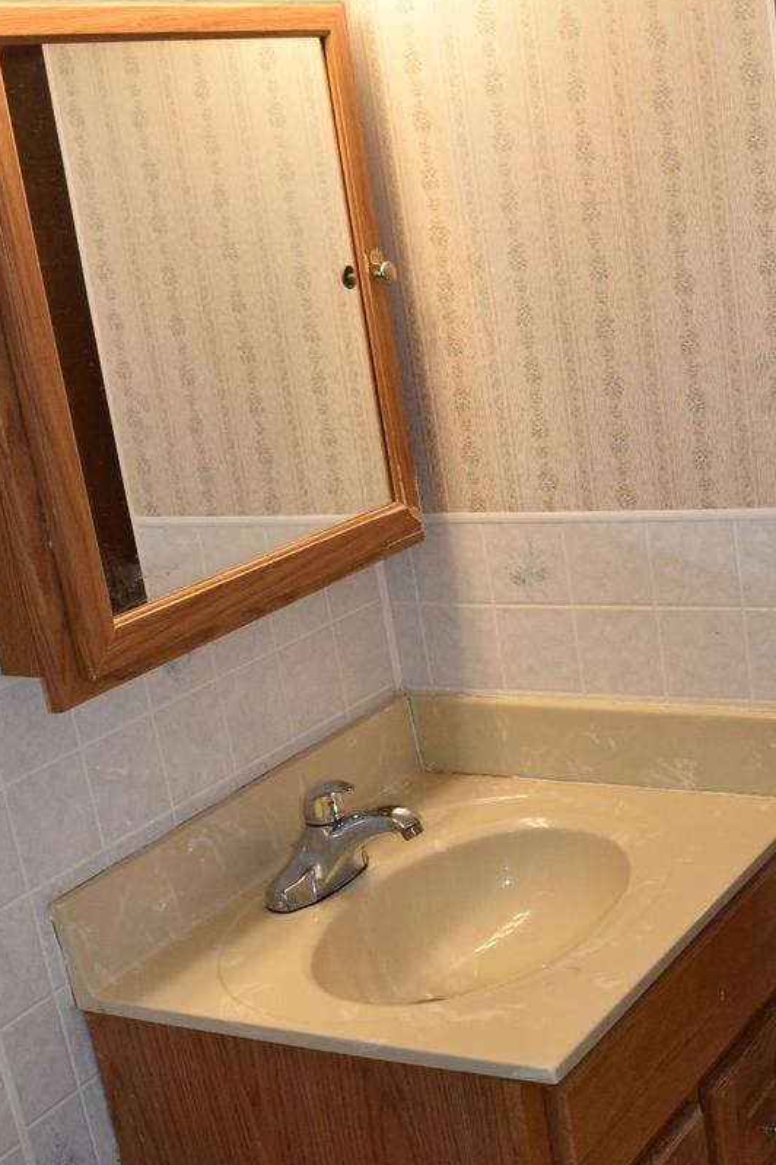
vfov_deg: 37.8
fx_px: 1681
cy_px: 761
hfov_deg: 25.6
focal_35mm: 52
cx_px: 613
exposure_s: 1/100
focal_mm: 18
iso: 800
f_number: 5
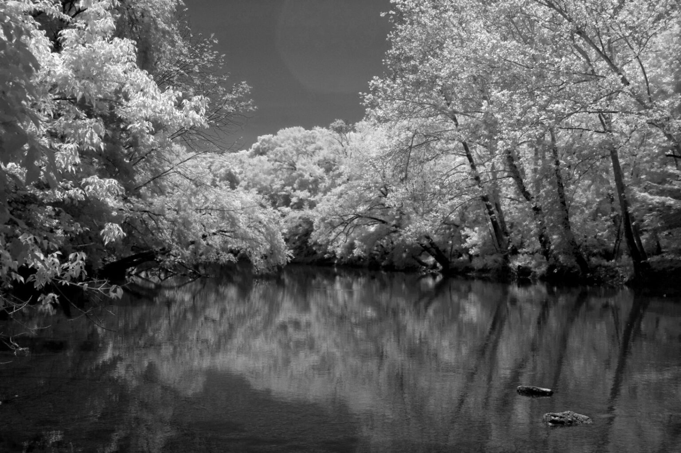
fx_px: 907
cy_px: 226
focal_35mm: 48
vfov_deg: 28.0
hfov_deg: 41.1
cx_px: 340
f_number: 10
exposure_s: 1/400
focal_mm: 32
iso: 200
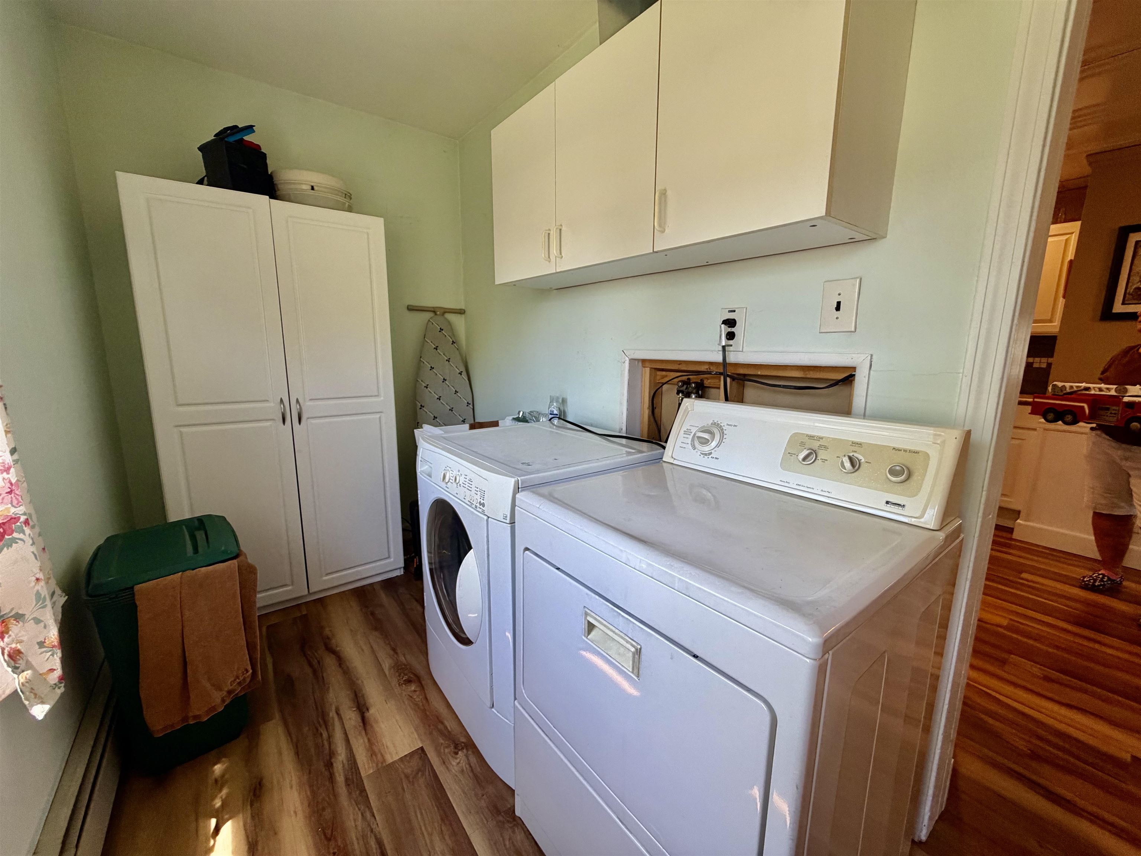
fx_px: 461
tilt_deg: -9.5
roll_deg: -0.4
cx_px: 570
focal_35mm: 14
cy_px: 428
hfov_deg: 102.1
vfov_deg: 85.7
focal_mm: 2.22
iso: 200
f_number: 2.2
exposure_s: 1/120
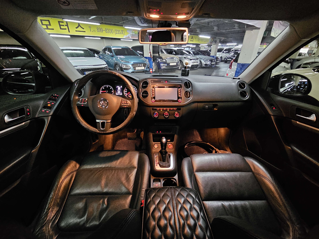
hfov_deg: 106.2
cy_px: 120
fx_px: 120
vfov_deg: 89.9
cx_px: 160
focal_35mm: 13
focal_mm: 2.2
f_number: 2.2
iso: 1600
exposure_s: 1/24
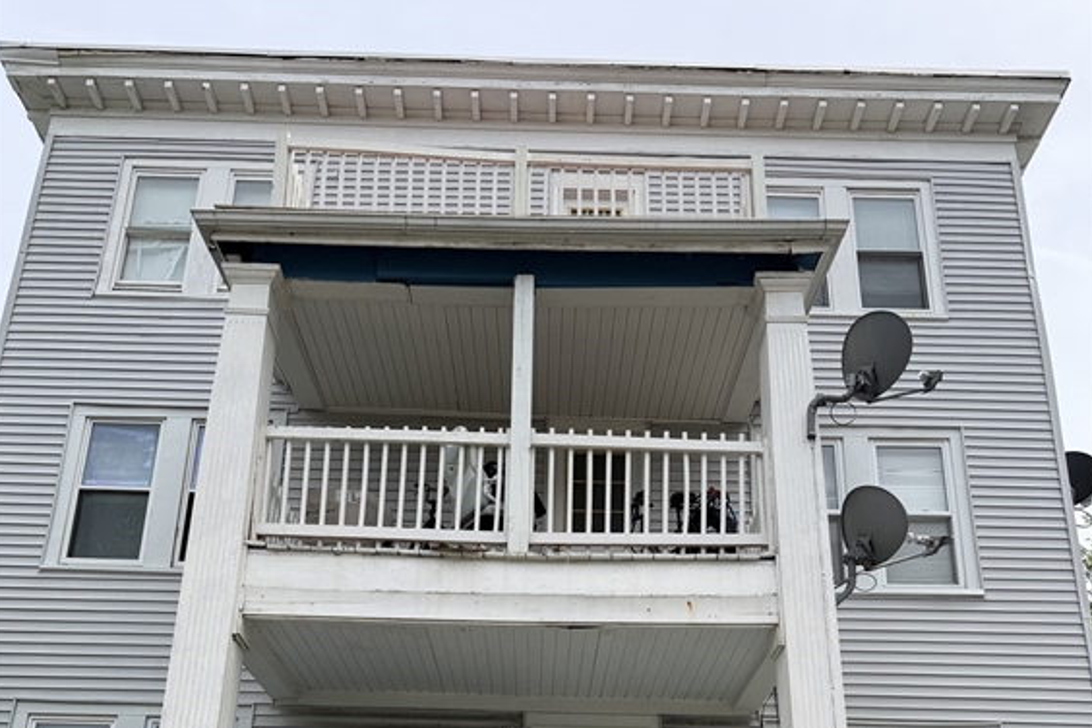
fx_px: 1031
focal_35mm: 34
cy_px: 711
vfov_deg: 35.5
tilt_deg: +19.2
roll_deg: -0.6
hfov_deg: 55.8
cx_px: 546
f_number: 1.78
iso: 80
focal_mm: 6.76
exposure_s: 1/4673
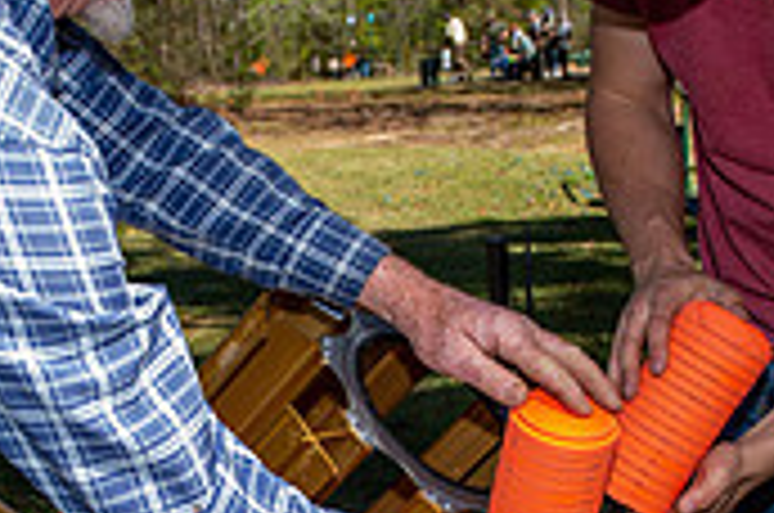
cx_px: 243
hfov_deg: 24.9
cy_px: 441
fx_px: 1738
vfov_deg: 16.6
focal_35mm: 81
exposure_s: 1/160
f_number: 5.6
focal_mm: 24
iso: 50
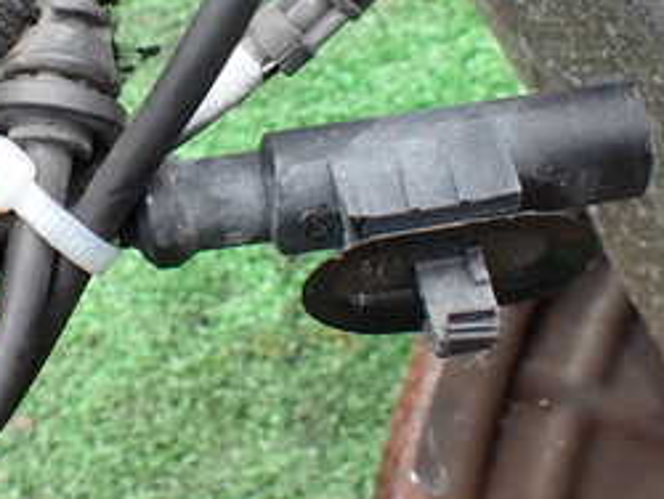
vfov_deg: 20.3
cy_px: 104
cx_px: 125
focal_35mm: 72
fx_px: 1382
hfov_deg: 26.5
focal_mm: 5.4
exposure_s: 1/125
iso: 100
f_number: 3.2
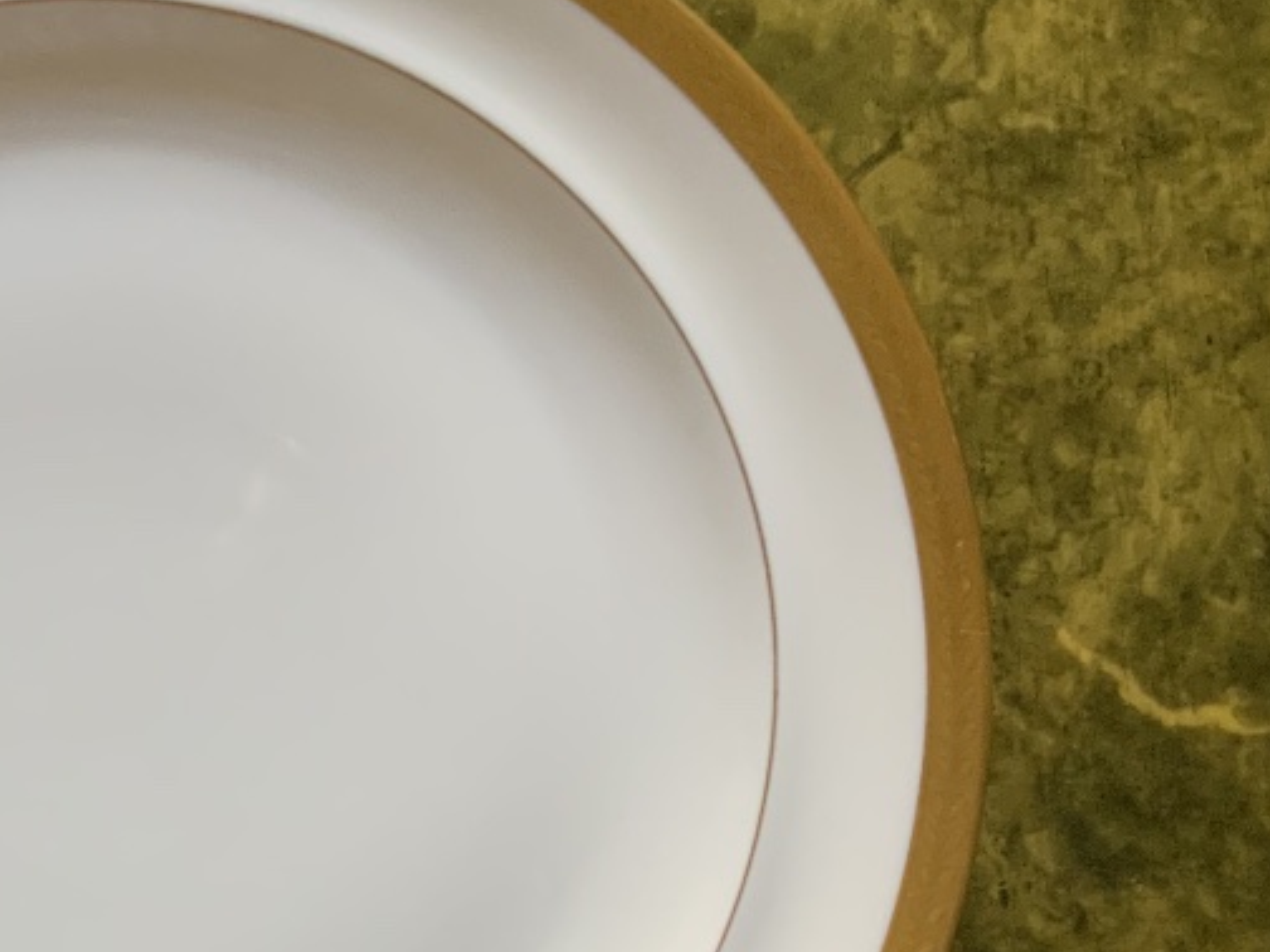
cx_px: 93
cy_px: 720
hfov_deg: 27.0
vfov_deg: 21.1
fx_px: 2531
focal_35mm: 69
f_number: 1.8
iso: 125
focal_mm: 3
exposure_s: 1/50
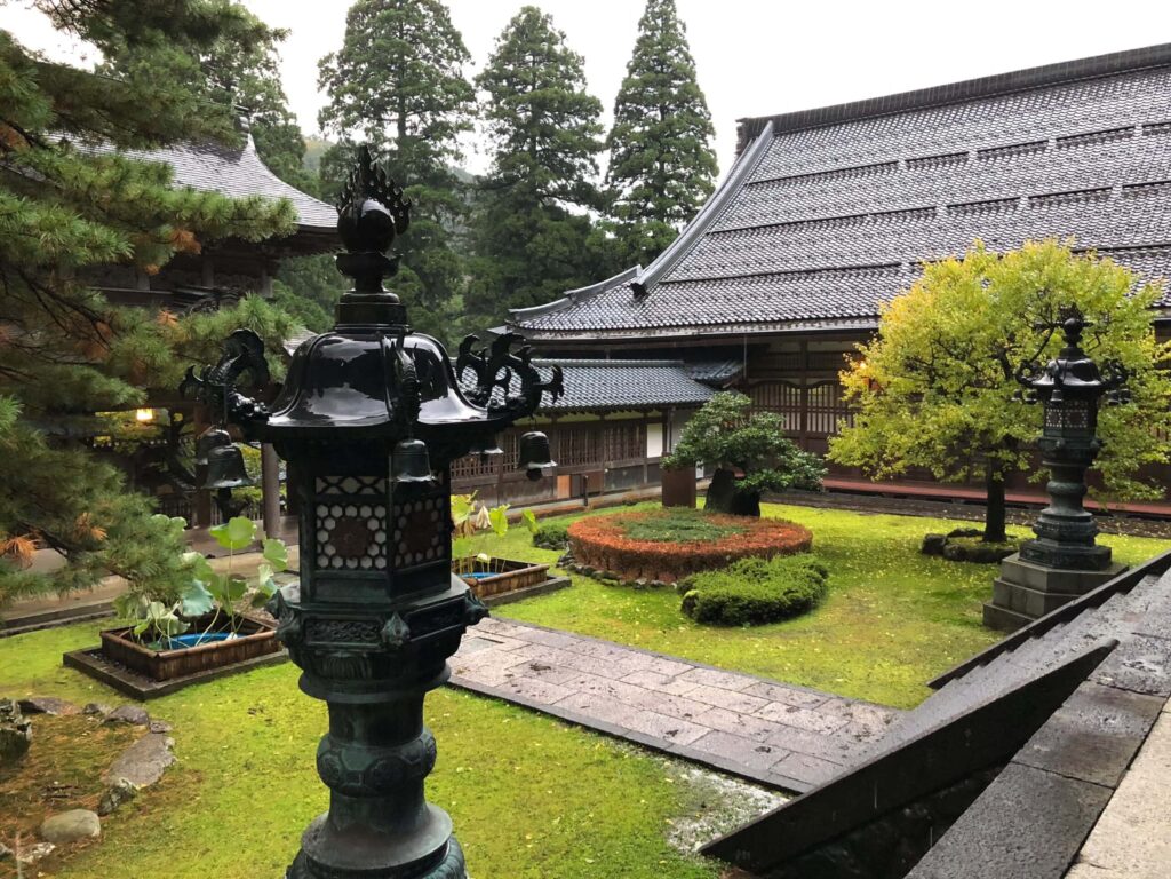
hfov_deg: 61.7
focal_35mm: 29
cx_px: 586
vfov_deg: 48.2
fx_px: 981
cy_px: 440
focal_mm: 3.99
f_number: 1.8
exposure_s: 1/15
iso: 100
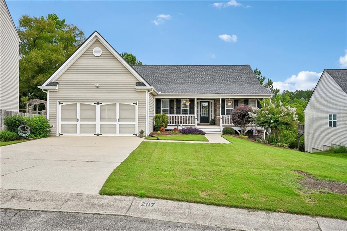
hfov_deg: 70.5
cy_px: 116
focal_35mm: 26
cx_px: 174
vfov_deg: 50.3
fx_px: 246
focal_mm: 25.5
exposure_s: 1/320
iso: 100
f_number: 8
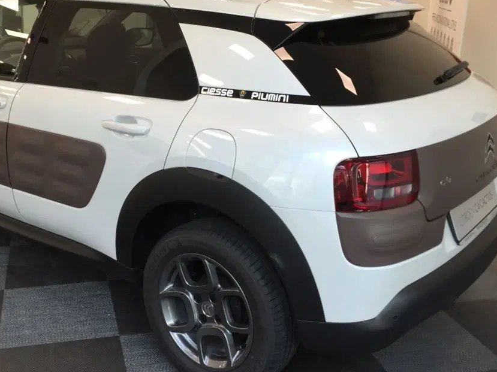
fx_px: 603
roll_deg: -1.0
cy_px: 143
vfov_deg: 34.2
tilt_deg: -15.5
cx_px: 178
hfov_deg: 44.3
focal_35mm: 42
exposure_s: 1/50
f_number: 2.2
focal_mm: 4.15
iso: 32
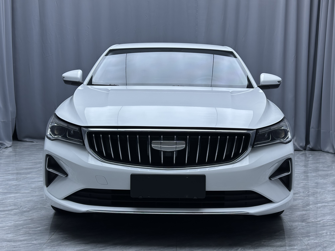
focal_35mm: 48
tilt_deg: -3.3
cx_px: 168
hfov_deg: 39.7
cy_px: 126
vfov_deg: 30.3
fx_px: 465
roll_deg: -1.1
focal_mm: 6.86
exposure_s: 1/238
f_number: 1.78
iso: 50
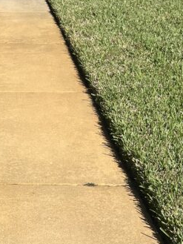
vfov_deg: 23.6
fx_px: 571
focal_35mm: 81
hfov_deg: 18.1
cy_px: 206
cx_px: 39
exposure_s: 1/4016
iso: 50
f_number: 1.6
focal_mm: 5.1
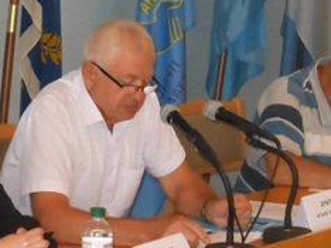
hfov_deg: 12.5
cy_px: 163
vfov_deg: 9.5
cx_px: -3
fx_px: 1490
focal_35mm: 156
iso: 800
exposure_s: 1/60
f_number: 4.1
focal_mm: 10.2
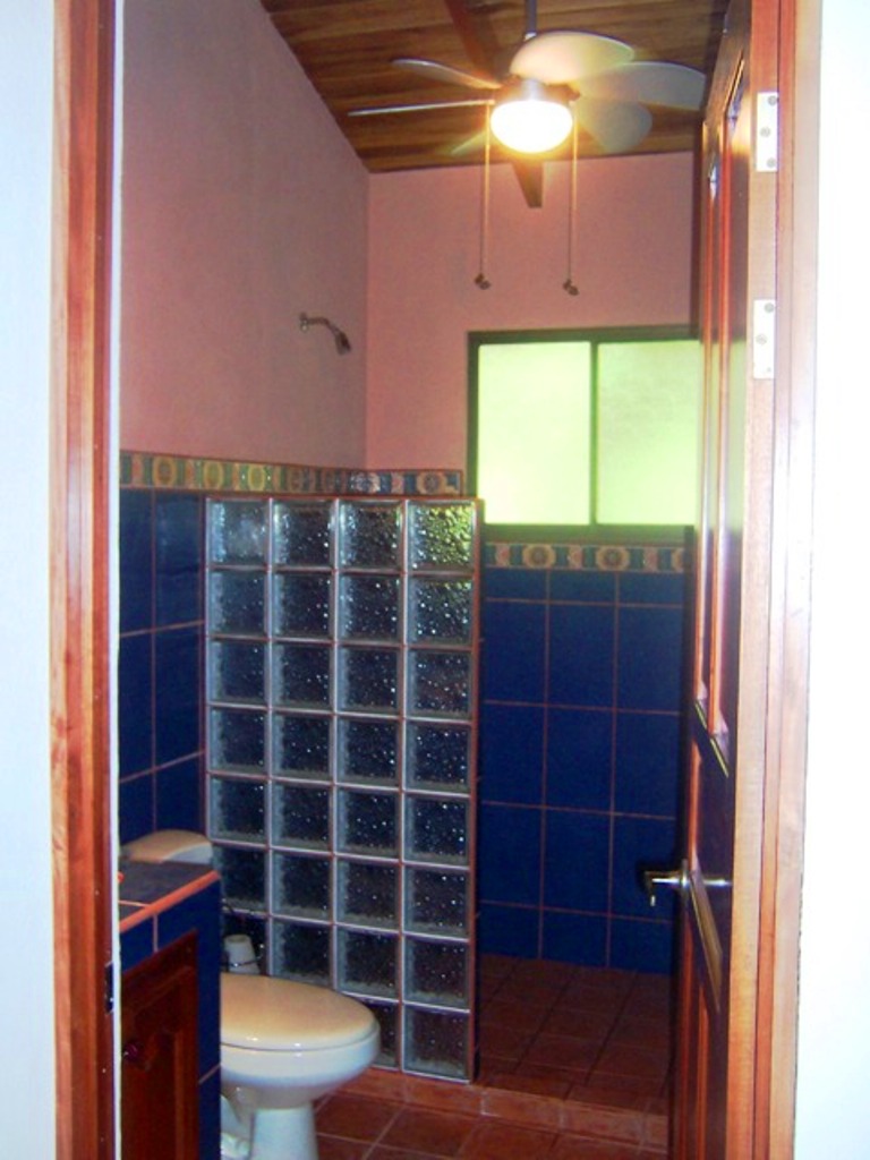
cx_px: 435
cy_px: 580
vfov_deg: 51.4
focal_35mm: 36
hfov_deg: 39.7
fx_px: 1206
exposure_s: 1/60
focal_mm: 5.6
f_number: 2.4
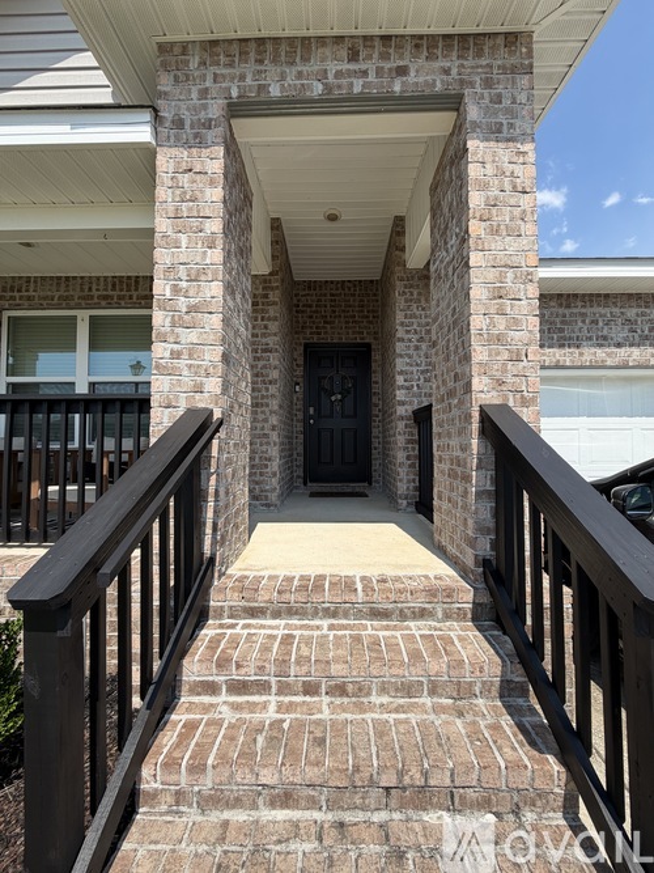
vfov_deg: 102.1
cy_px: 436
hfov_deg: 85.7
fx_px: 353
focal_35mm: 14
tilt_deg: +1.1
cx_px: 327
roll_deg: +0.0
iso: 25
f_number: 2.2
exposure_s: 1/770
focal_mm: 2.22
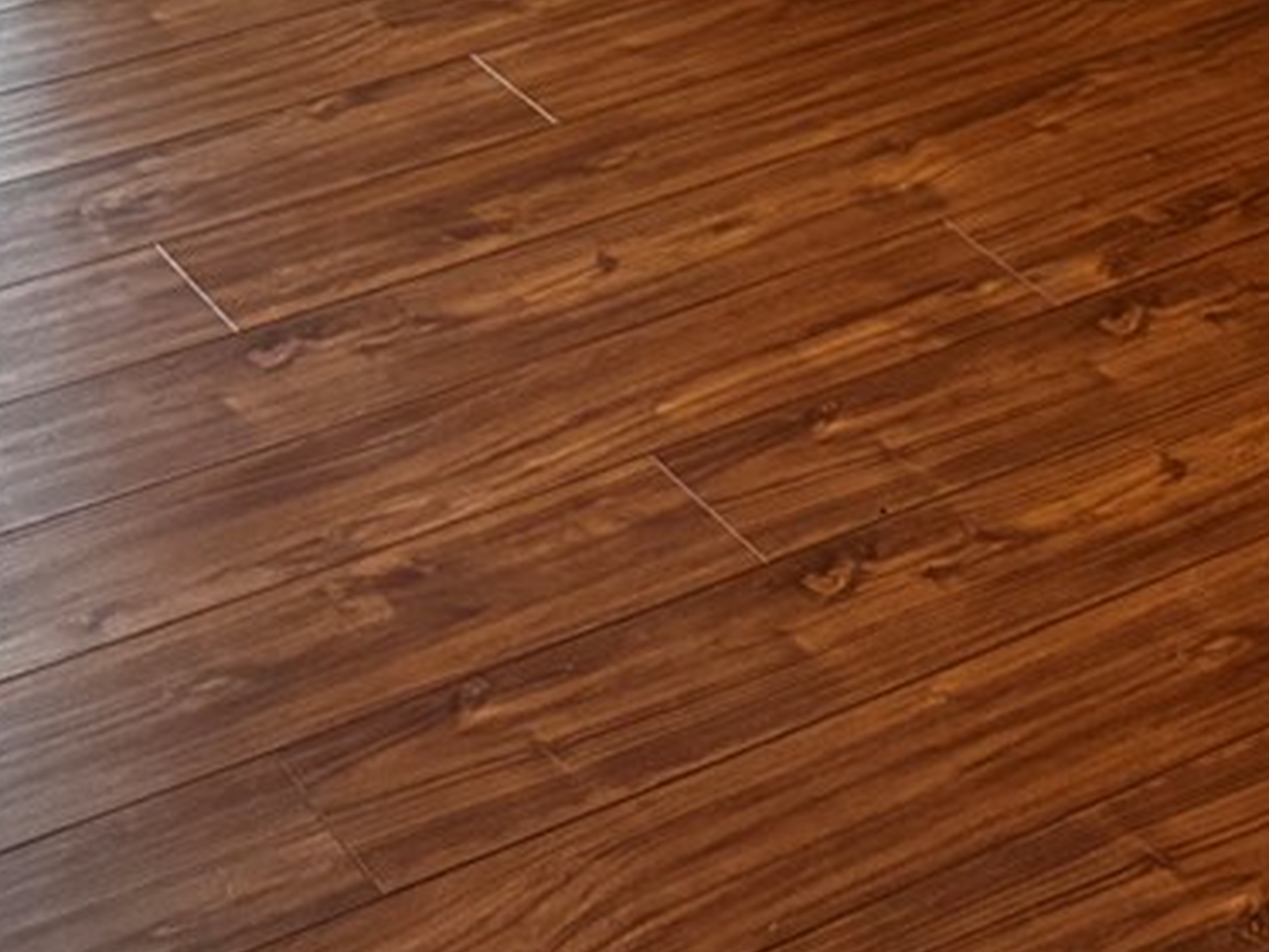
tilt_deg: -8.6
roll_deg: +0.4
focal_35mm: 103
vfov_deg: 12.5
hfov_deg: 18.4
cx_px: 1395
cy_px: -1010
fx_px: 3777
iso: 640
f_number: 1.78
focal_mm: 6.76
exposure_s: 1/60
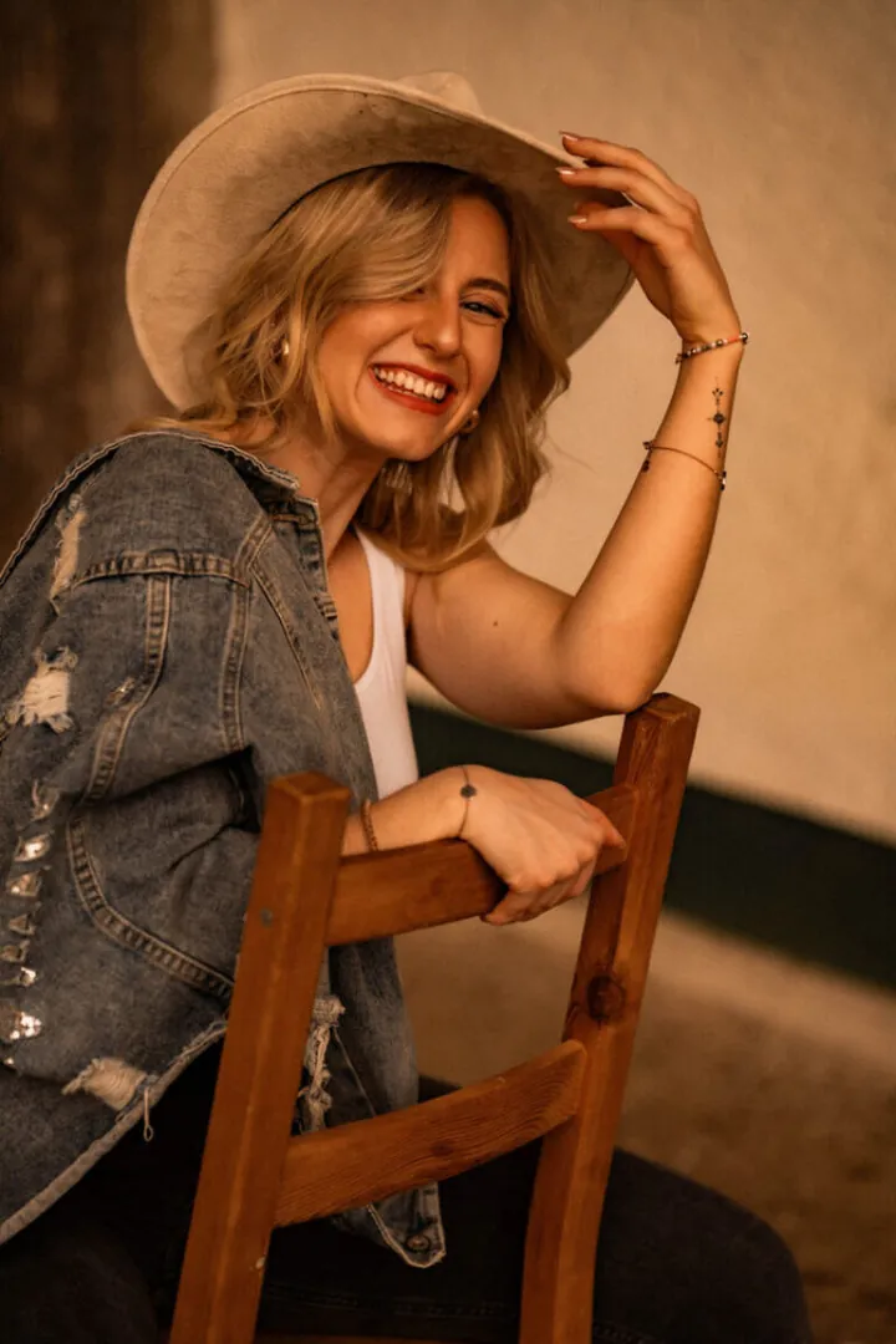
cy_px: 672
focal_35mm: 85
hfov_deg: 16.1
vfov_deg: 23.9
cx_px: 448
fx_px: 3173
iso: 100
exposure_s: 1/1000
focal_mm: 85
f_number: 2.2
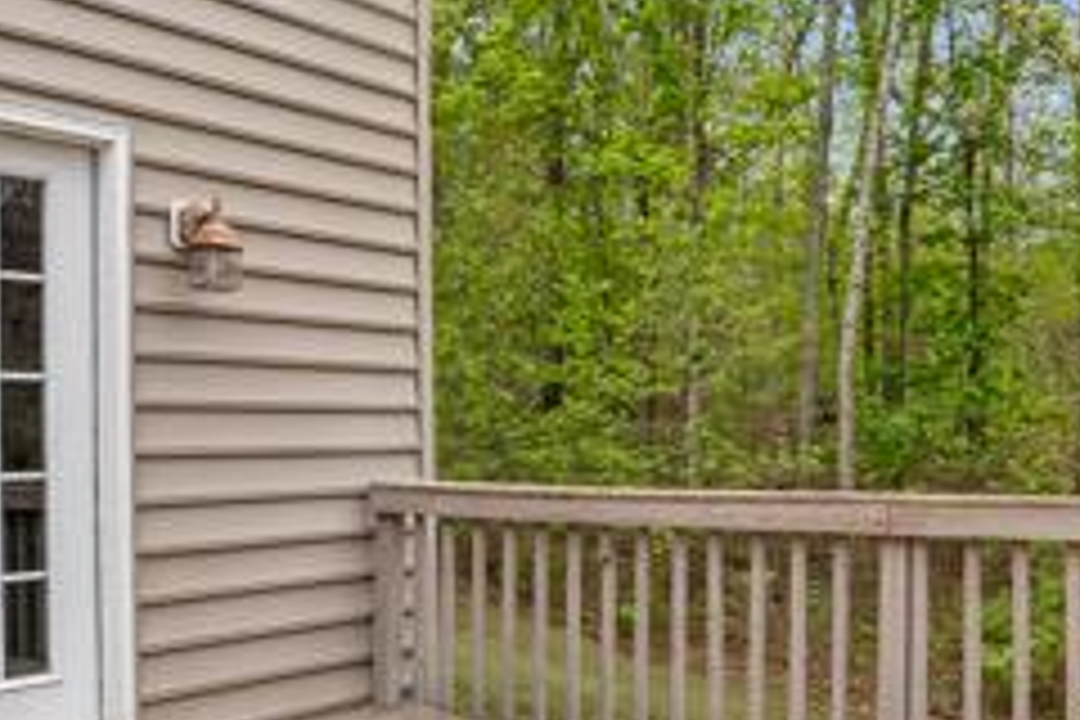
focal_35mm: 40
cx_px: 477
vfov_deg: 33.0
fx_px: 1200
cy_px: 500
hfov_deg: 48.4
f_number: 8
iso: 640
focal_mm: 16
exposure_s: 1/125
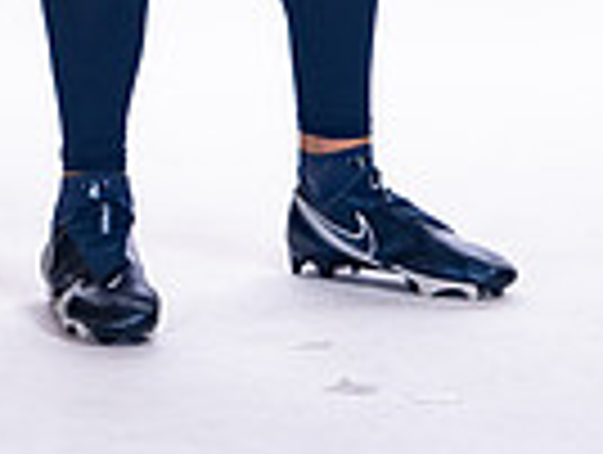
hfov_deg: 6.3
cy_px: -548
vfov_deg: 4.6
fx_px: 5514
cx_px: 279
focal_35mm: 316
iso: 400
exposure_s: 1/250
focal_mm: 98
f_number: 6.3
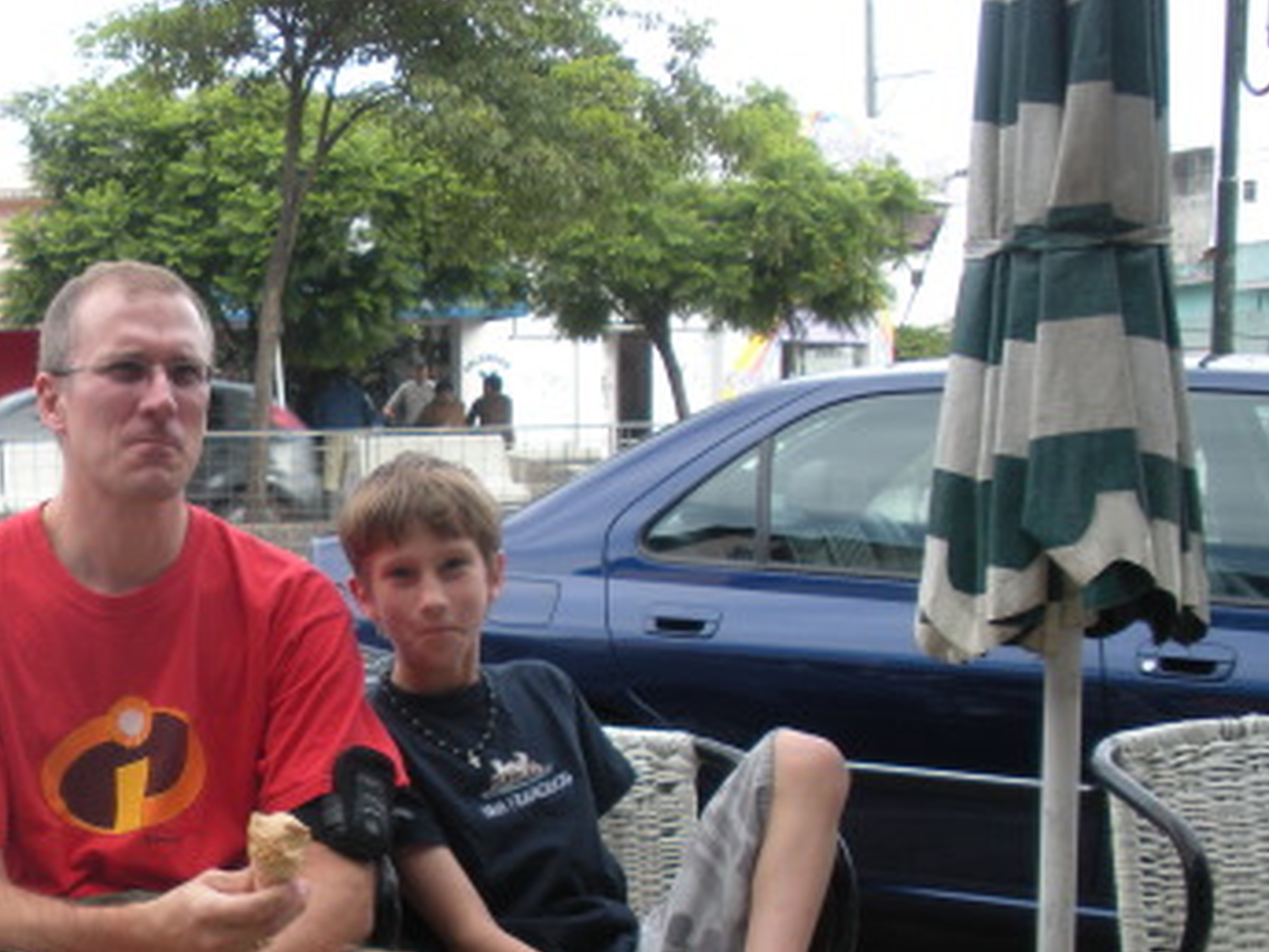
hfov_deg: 27.8
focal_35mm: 67
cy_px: 701
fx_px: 2456
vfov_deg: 21.8
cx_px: 100
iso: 64
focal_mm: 6.3
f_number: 3.5
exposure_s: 1/99
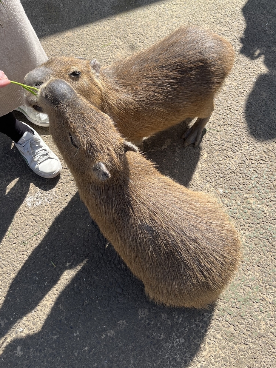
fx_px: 340
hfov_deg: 44.2
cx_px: 140
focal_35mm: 32
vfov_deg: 56.8
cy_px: 169
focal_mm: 5.1
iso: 50
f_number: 1.6
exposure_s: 1/1497
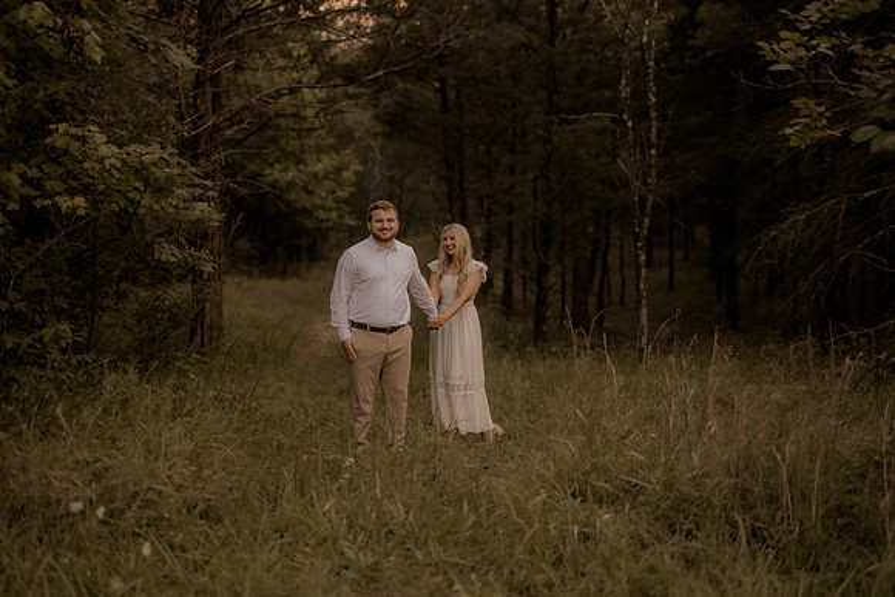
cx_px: 448
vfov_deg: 27.0
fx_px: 1243
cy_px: 298
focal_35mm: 50
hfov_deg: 39.6
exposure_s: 1/320
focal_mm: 50
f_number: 2.2
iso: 200
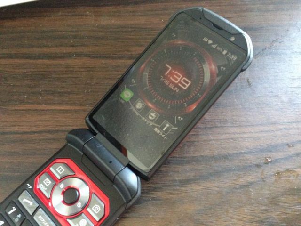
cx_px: 150
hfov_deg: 55.4
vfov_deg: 42.9
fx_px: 287
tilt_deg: -64.5
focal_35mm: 33
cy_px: 113
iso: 500
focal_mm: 4.12
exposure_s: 1/15
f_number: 2.4
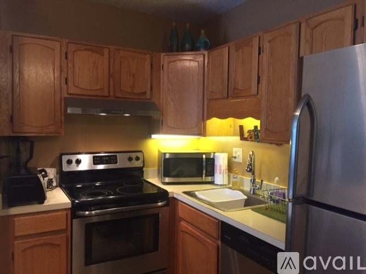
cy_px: 137
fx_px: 307
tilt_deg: -3.2
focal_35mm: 29
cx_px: 183
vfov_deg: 48.2
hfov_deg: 61.7
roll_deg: -1.2
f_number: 2.2
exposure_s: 1/30
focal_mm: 4.15
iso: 200
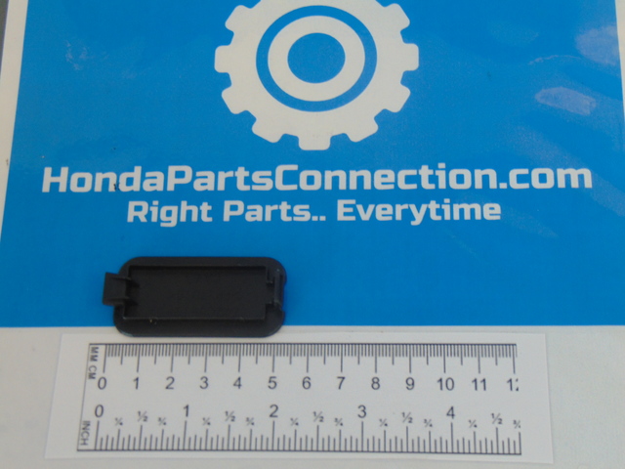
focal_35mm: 71
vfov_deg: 20.7
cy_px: 234
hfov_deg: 27.4
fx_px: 1282
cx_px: 312
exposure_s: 1/30
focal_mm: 12.8
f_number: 3.7
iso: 80
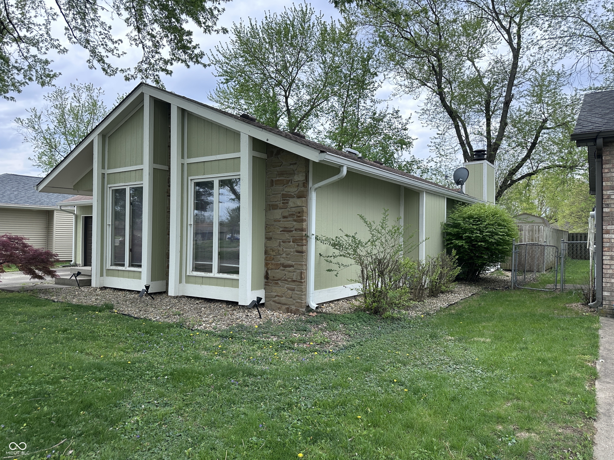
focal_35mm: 24
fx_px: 426
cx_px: 307
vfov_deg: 56.8
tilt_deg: +1.0
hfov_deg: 71.6
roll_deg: -0.7
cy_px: 230
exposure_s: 1/1692
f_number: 1.78
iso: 80
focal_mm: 6.86
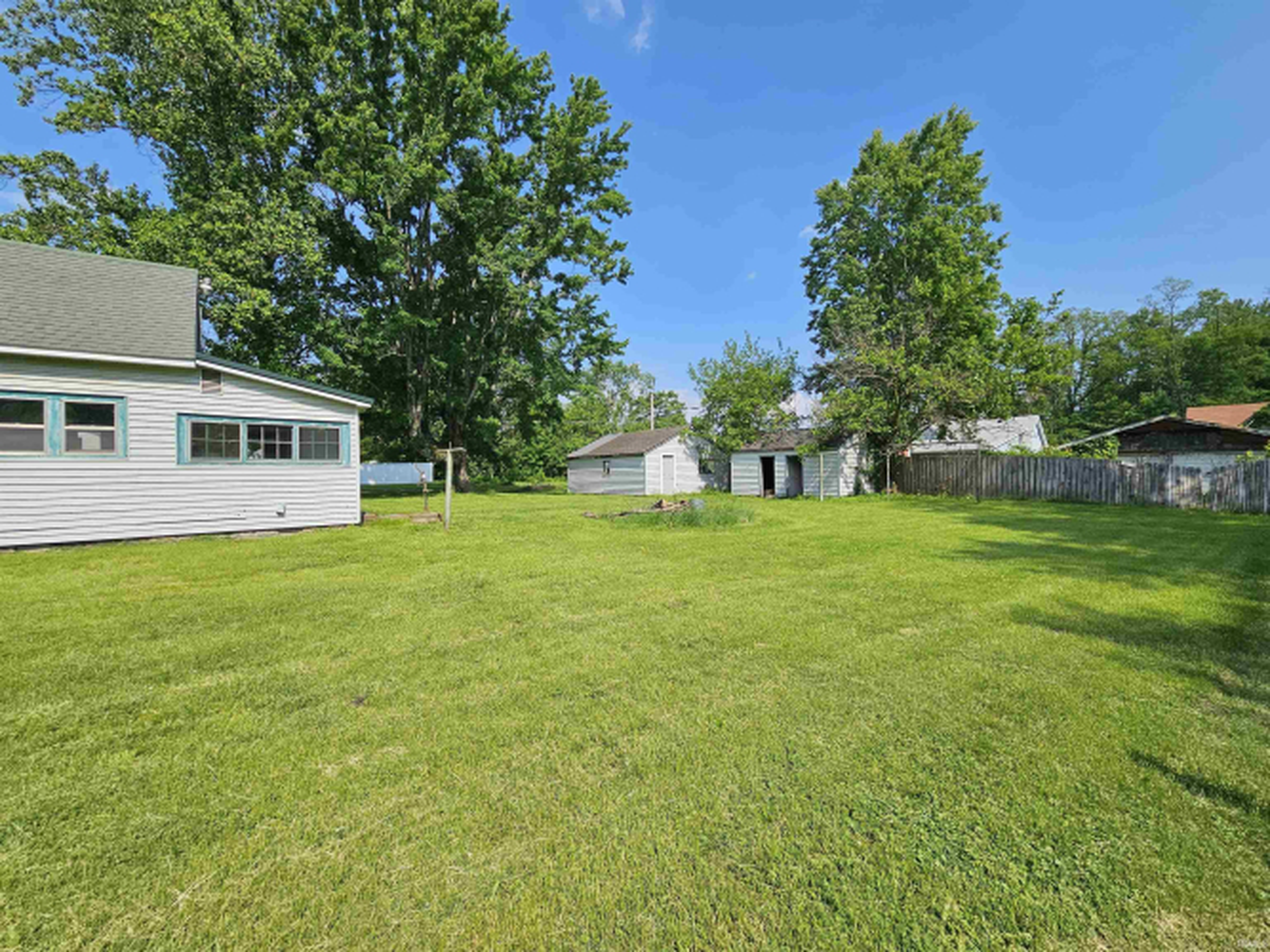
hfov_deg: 106.2
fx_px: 477
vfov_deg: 89.9
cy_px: 476
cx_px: 635
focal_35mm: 13
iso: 50
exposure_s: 1/2737
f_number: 2.2
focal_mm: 2.2
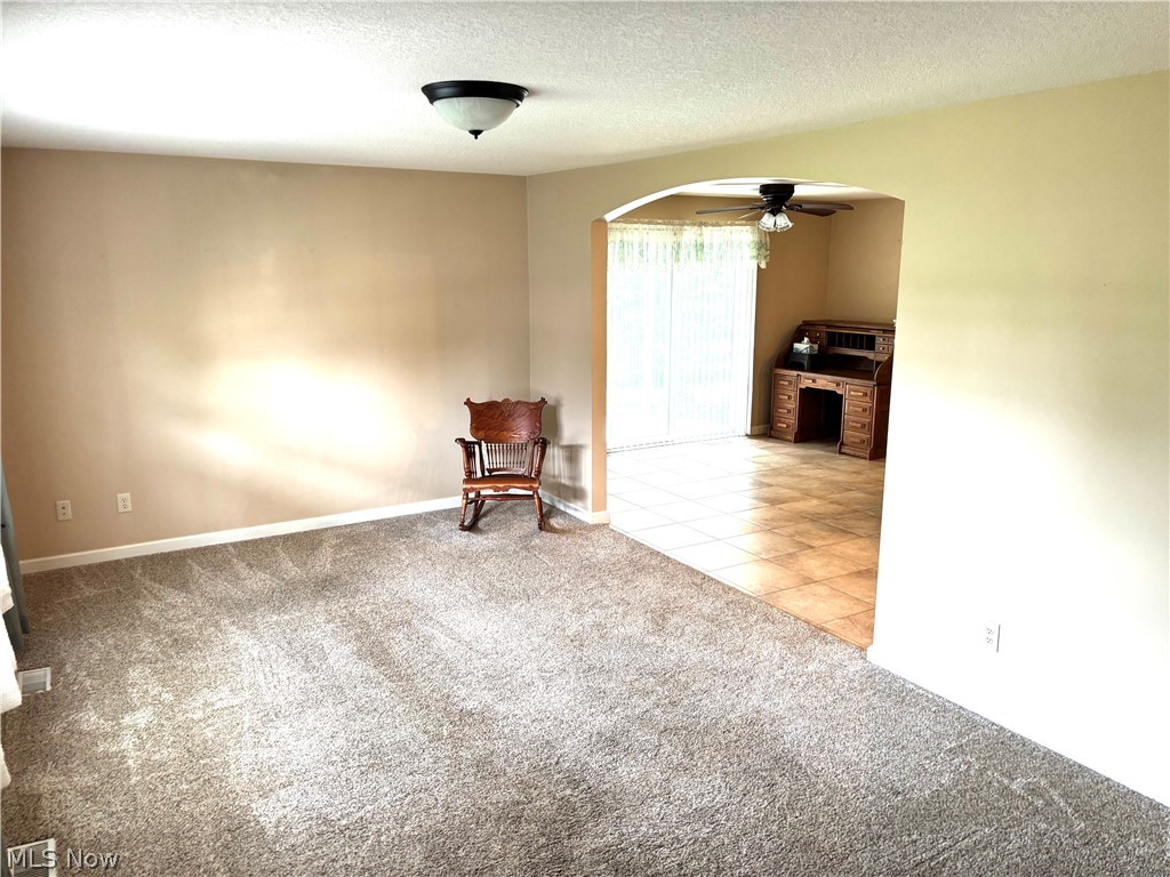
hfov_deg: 67.3
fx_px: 879
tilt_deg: -10.6
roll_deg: -0.5
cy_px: 438
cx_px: 585
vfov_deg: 53.1
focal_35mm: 26
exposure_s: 1/60
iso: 100
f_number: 1.6
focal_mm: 5.96
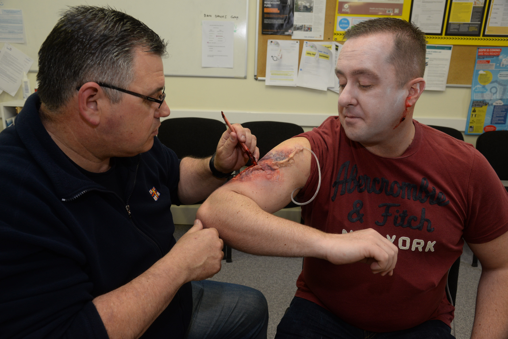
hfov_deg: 61.9
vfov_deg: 43.6
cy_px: 170
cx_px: 254
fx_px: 423
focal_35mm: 30
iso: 800
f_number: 6.3
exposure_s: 1/60
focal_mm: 30
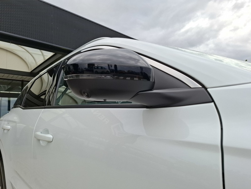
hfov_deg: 73.9
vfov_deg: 58.9
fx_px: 167
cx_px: 126
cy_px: 94
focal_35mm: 23
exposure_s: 1/1083
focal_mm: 5.54
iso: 50
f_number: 1.8
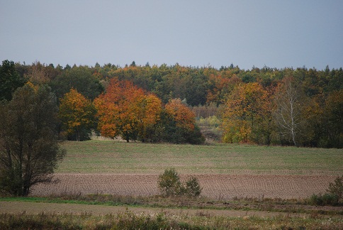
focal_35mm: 300
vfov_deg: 4.6
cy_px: 115
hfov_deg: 6.9
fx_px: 2862
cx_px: 172
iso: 280
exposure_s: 1/500
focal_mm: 200
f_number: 5.6
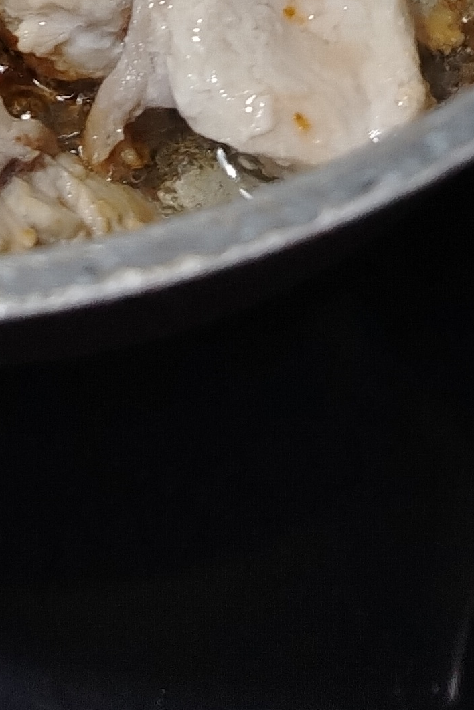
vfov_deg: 17.9
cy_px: -525
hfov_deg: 14.3
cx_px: -23
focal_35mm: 94
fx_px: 1856
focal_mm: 5.25
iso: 963
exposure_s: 1/50
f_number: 1.75
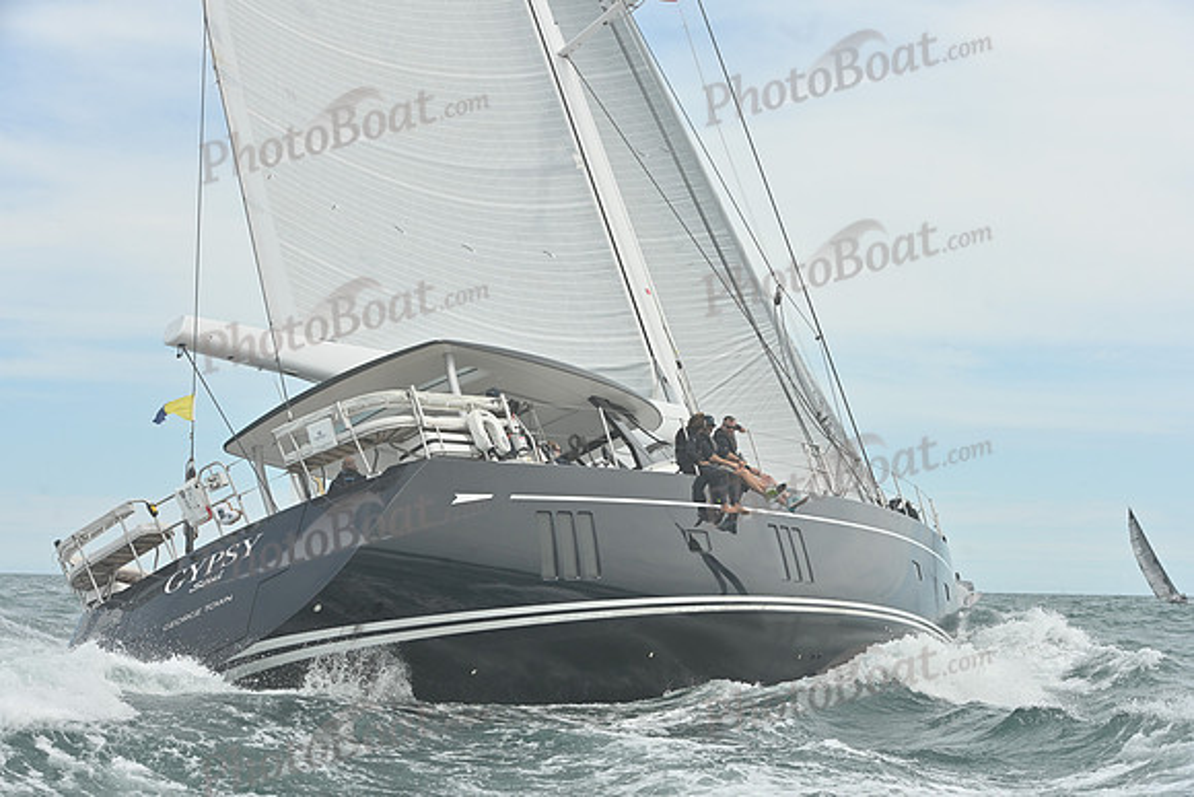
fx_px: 2322
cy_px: 398
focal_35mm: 70
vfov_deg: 19.5
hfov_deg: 28.8
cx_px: 597
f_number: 7.1
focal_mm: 70
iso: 320
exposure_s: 1/1250
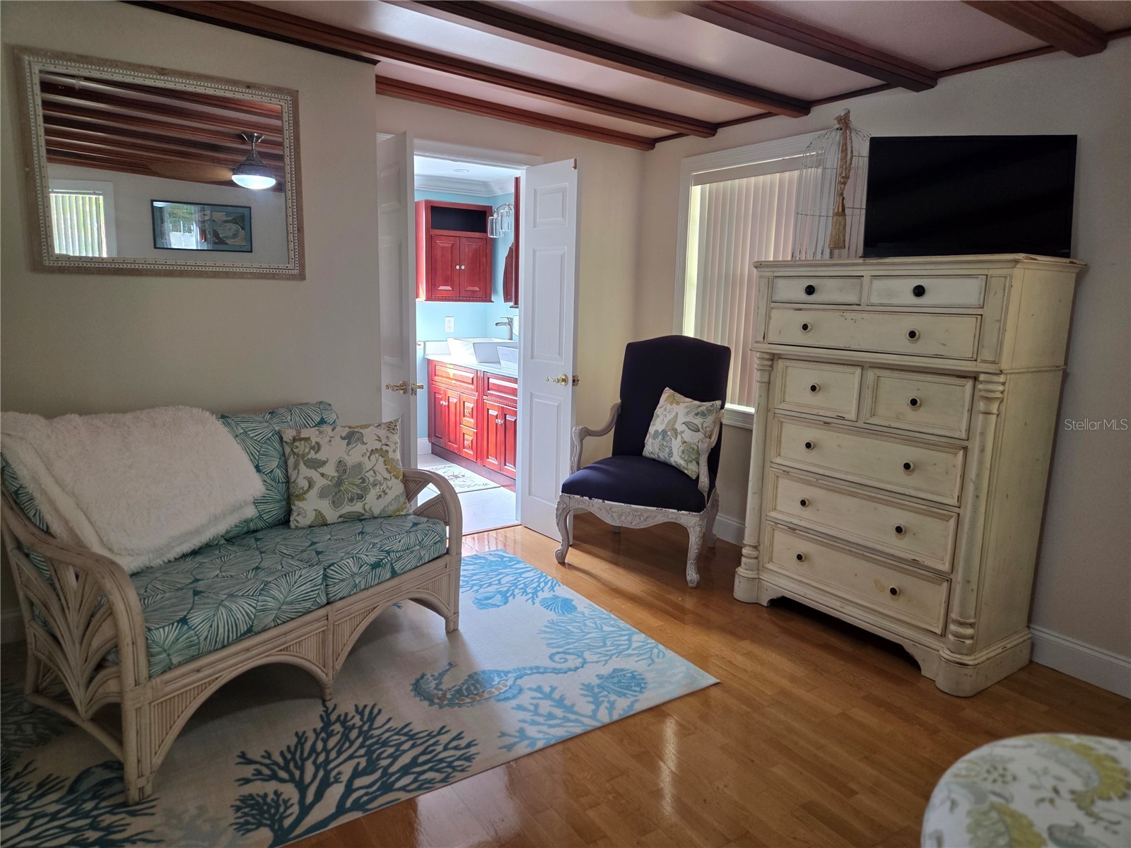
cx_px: 566
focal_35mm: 23
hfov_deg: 73.9
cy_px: 424
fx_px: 751
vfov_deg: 58.9
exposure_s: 1/120
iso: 320
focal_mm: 5.4
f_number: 1.8
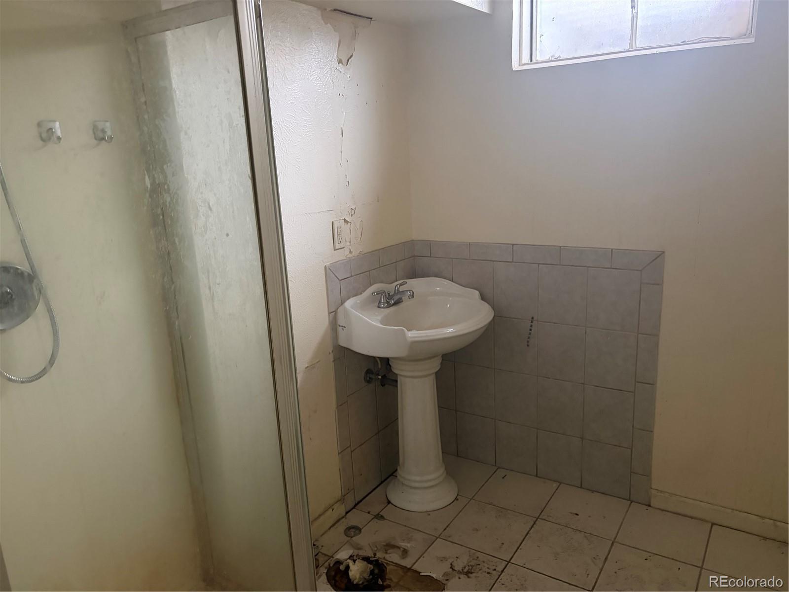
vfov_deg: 53.1
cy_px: 296
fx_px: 593
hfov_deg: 67.3
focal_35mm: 26
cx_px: 394
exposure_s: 1/40
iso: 500
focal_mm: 5.96
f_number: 1.6
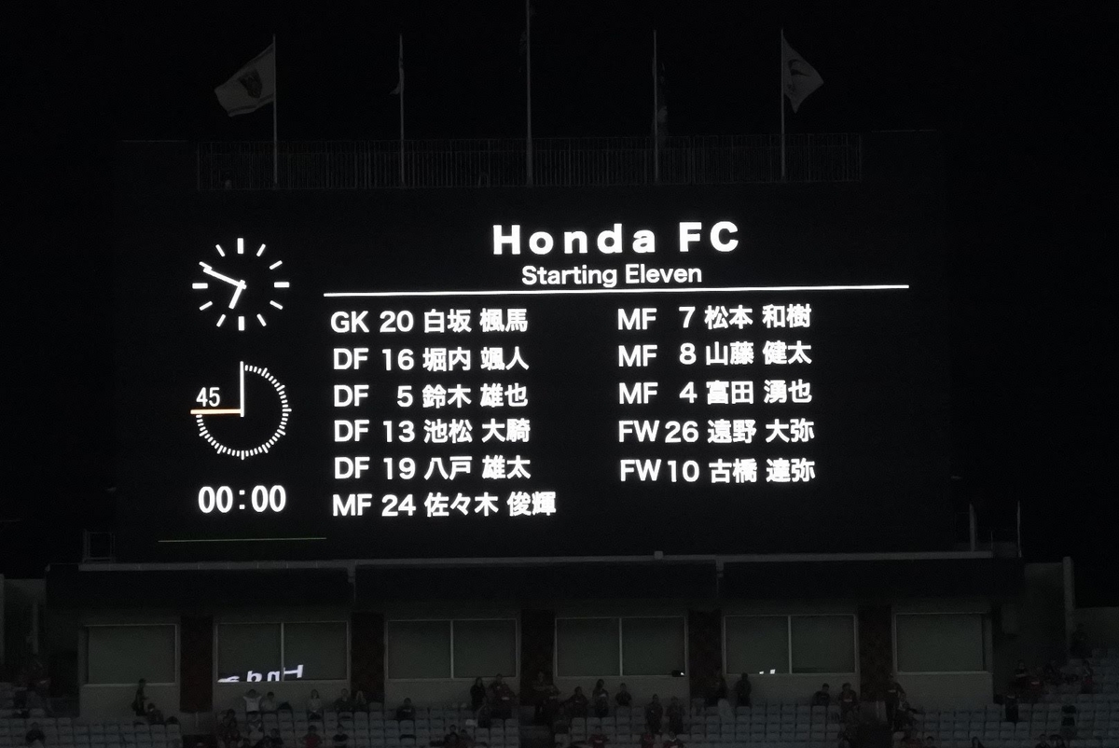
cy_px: 374
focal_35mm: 193
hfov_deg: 10.6
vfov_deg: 7.1
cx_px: 560
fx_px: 6003
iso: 5000
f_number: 4.8
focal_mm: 71.6
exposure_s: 1/500
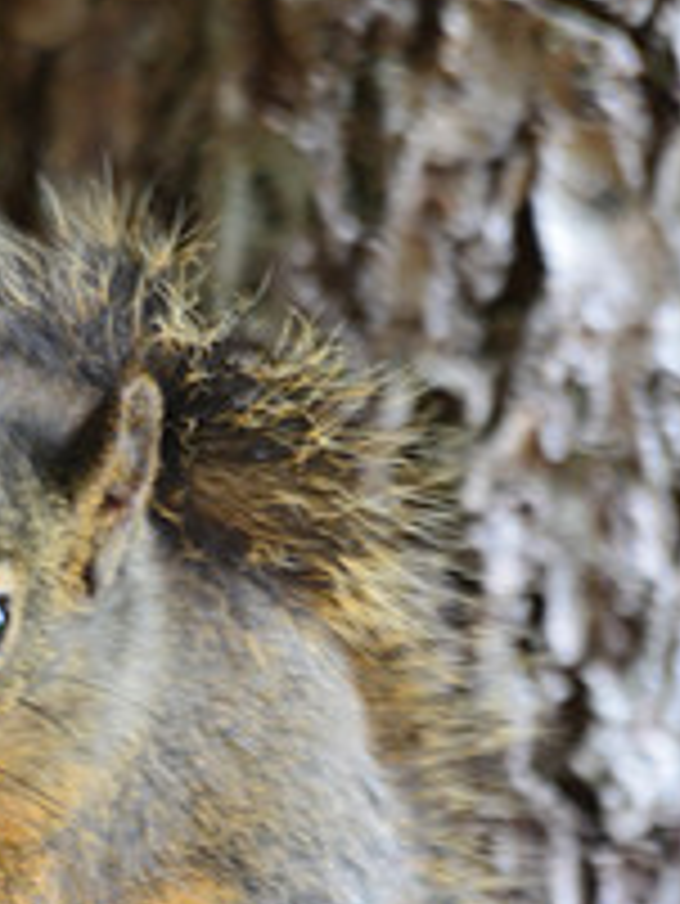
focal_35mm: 968
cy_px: 652
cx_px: 63
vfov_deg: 2.0
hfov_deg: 1.5
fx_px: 25327
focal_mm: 300
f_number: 8
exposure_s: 1/50
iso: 800
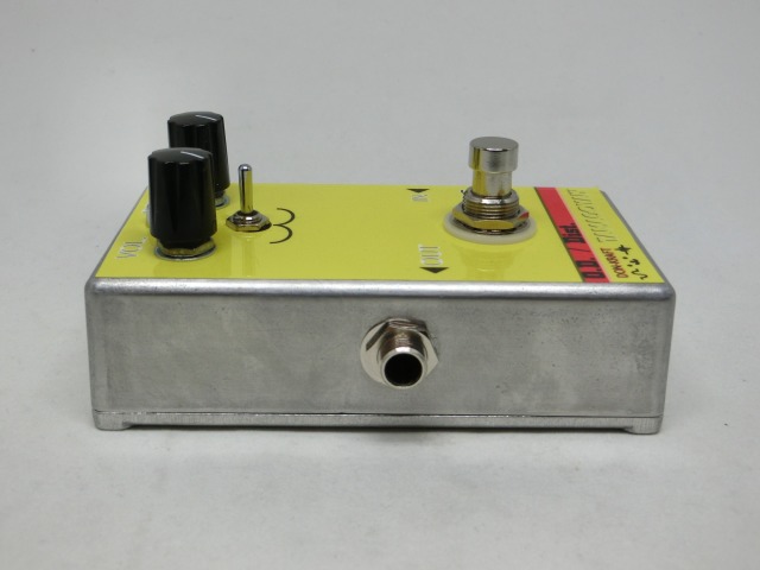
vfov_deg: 32.2
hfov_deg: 42.1
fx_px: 988
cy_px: 285
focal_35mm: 45
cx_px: 380
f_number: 4.4
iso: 100
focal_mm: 8
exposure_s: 1/125
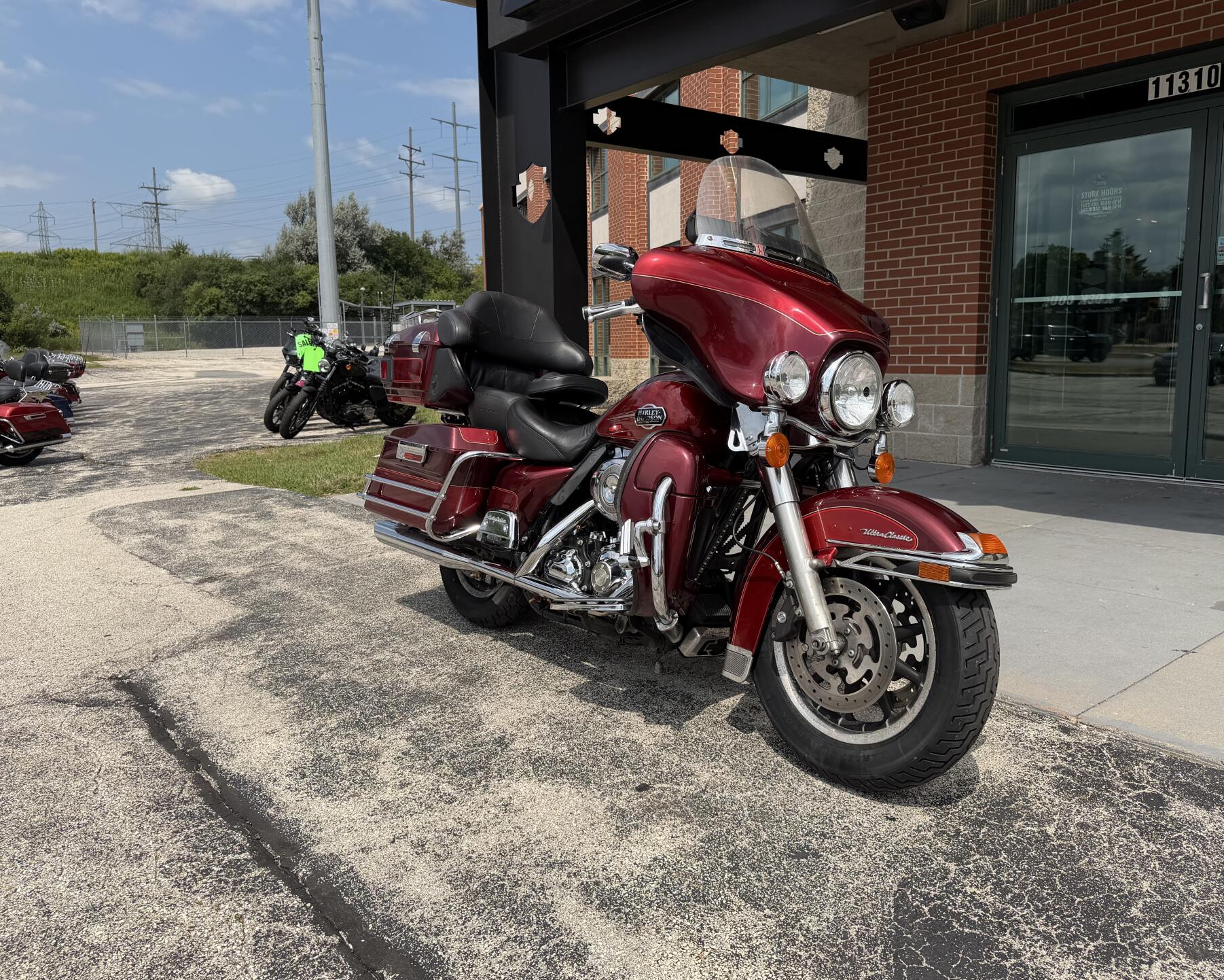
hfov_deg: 66.0
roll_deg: +1.4
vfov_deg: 54.9
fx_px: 942
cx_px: 613
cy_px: 478
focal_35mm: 26
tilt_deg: -5.6
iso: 80
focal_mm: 6.76
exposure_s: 1/6711
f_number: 1.78
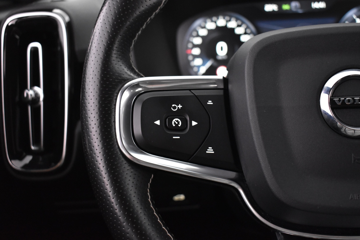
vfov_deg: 30.8
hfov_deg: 45.0
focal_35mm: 44
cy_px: 120
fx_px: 435
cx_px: 180
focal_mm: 29
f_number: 4.2
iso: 3200
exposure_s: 1/25
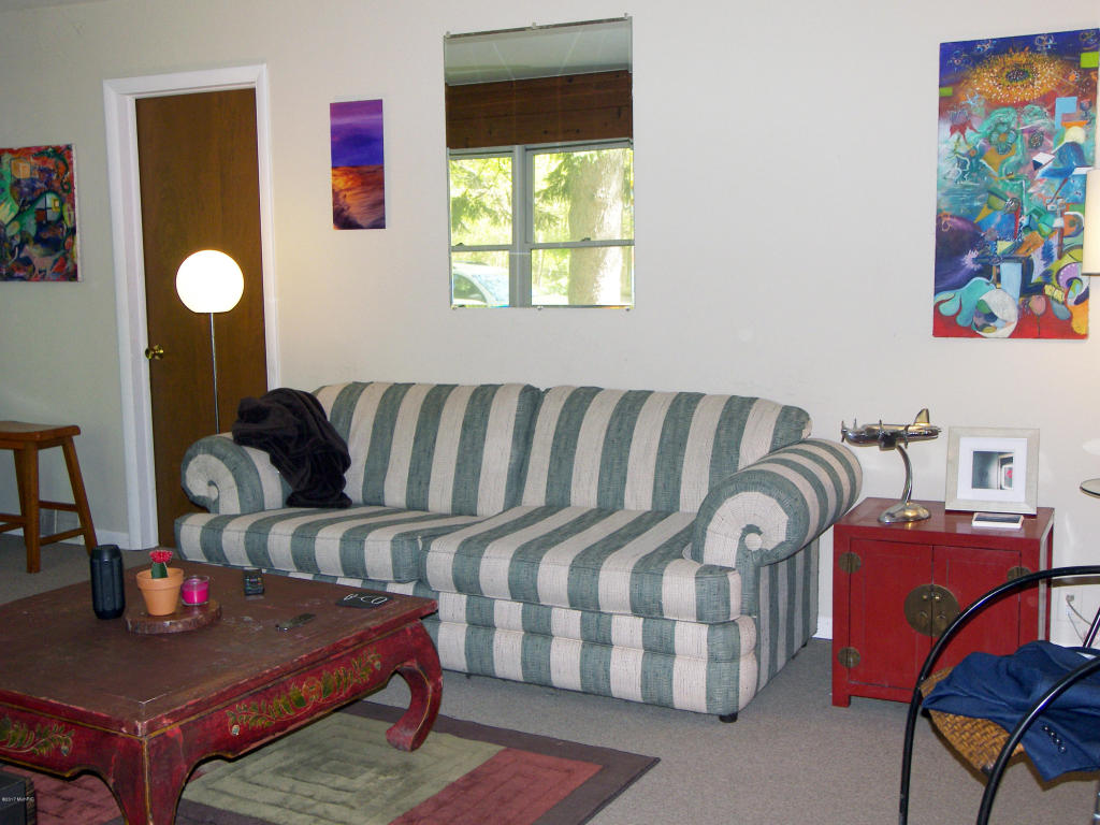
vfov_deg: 34.3
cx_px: 550
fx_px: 1335
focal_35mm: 42
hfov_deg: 44.8
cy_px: 412
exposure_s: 1/40
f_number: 3.2
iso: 100
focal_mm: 8.8
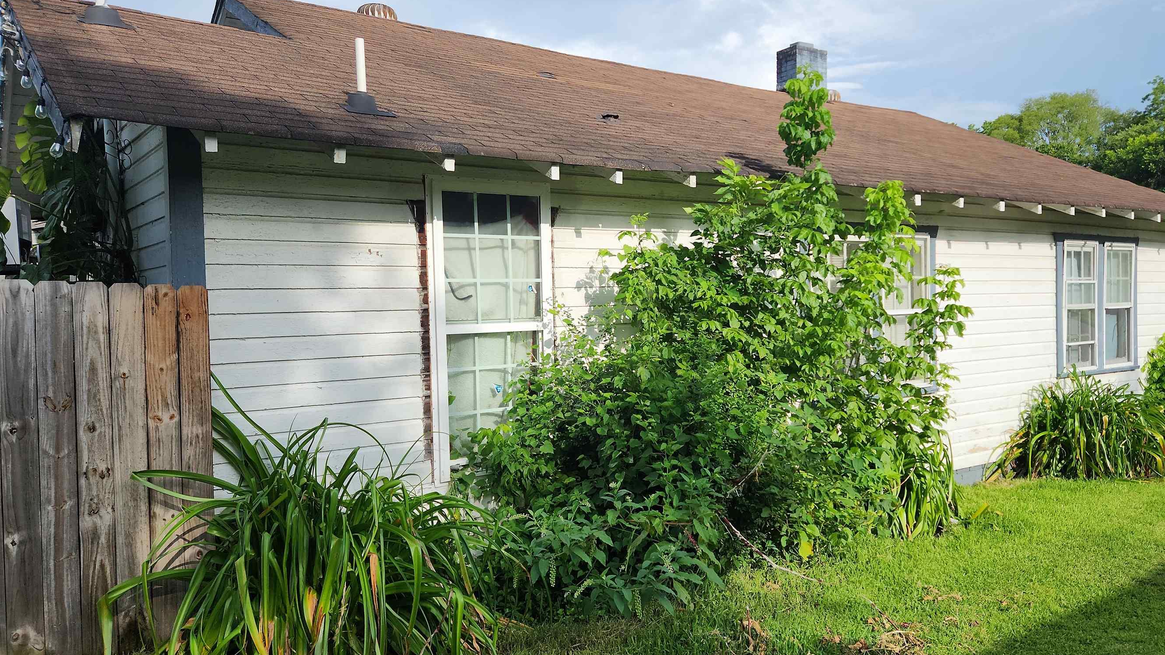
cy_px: 314
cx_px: 631
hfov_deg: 66.0
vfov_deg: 40.2
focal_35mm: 29
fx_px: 896
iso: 20
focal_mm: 5.4
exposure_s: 1/1265
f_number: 1.8
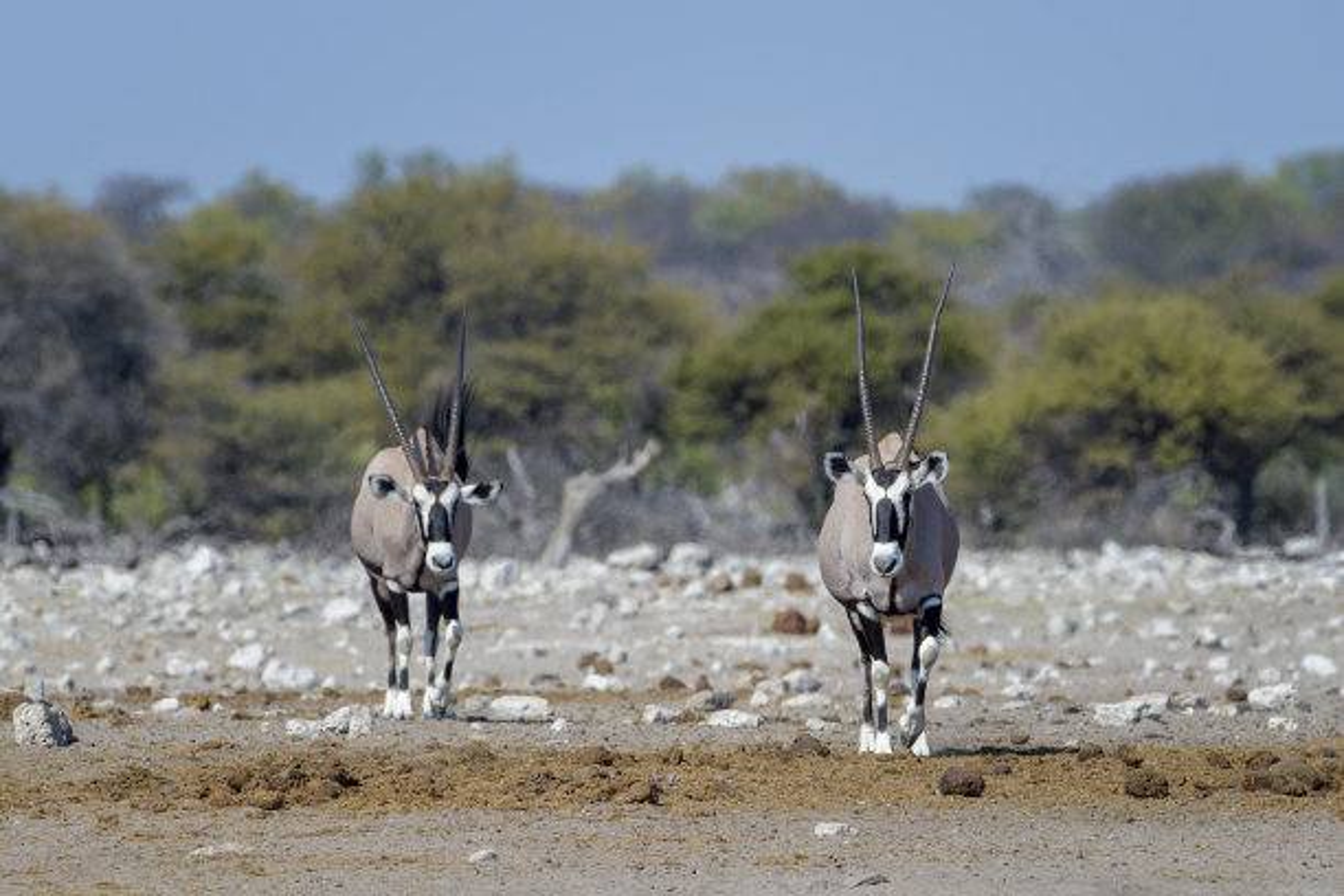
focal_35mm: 500
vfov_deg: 2.7
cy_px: 448
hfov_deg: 4.1
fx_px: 18665
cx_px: 672
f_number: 8
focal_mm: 500
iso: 500
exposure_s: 1/3200
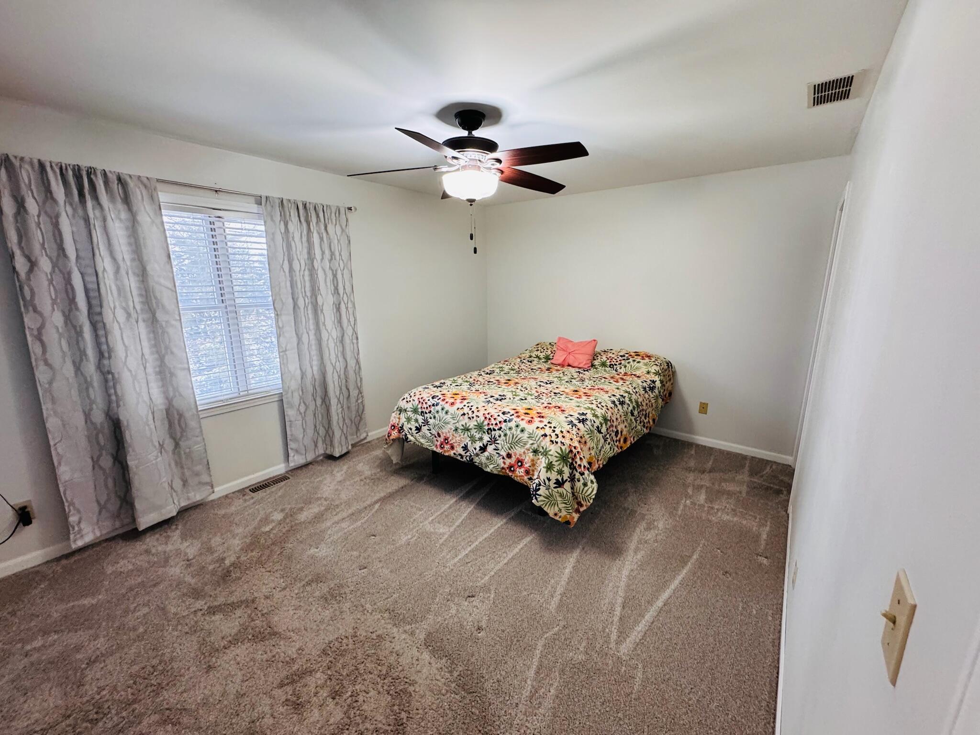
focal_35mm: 14
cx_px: 490
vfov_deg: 85.7
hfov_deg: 102.1
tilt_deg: -13.1
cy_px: 368
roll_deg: -0.3
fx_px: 396
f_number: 2.2
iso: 400
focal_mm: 2.22
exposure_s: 1/60
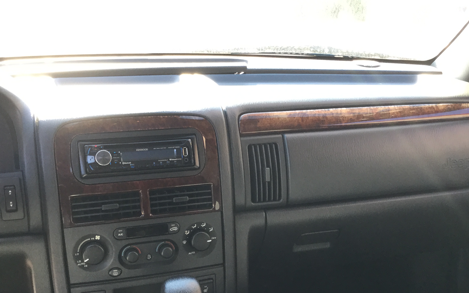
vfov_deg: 27.2
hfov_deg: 42.6
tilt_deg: -17.4
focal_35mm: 47
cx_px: 263
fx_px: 601
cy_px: 197
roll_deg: -2.2
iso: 25
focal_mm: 3.3
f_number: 2.4
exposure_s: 1/30
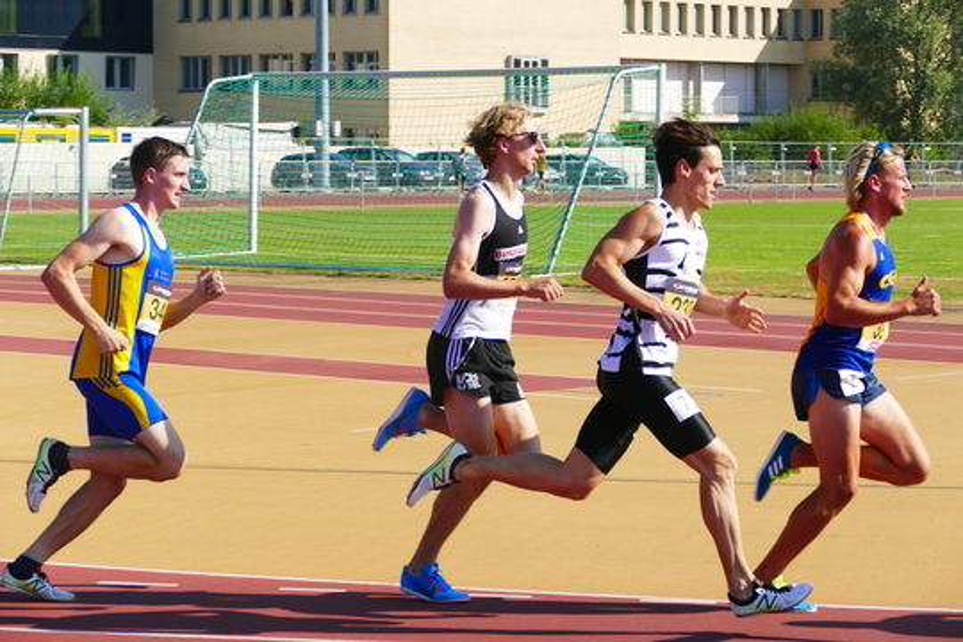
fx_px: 3263
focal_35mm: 122
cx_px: 482
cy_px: 321
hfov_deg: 16.8
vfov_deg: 11.2
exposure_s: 1/1000
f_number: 3.9
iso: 125
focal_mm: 44.41
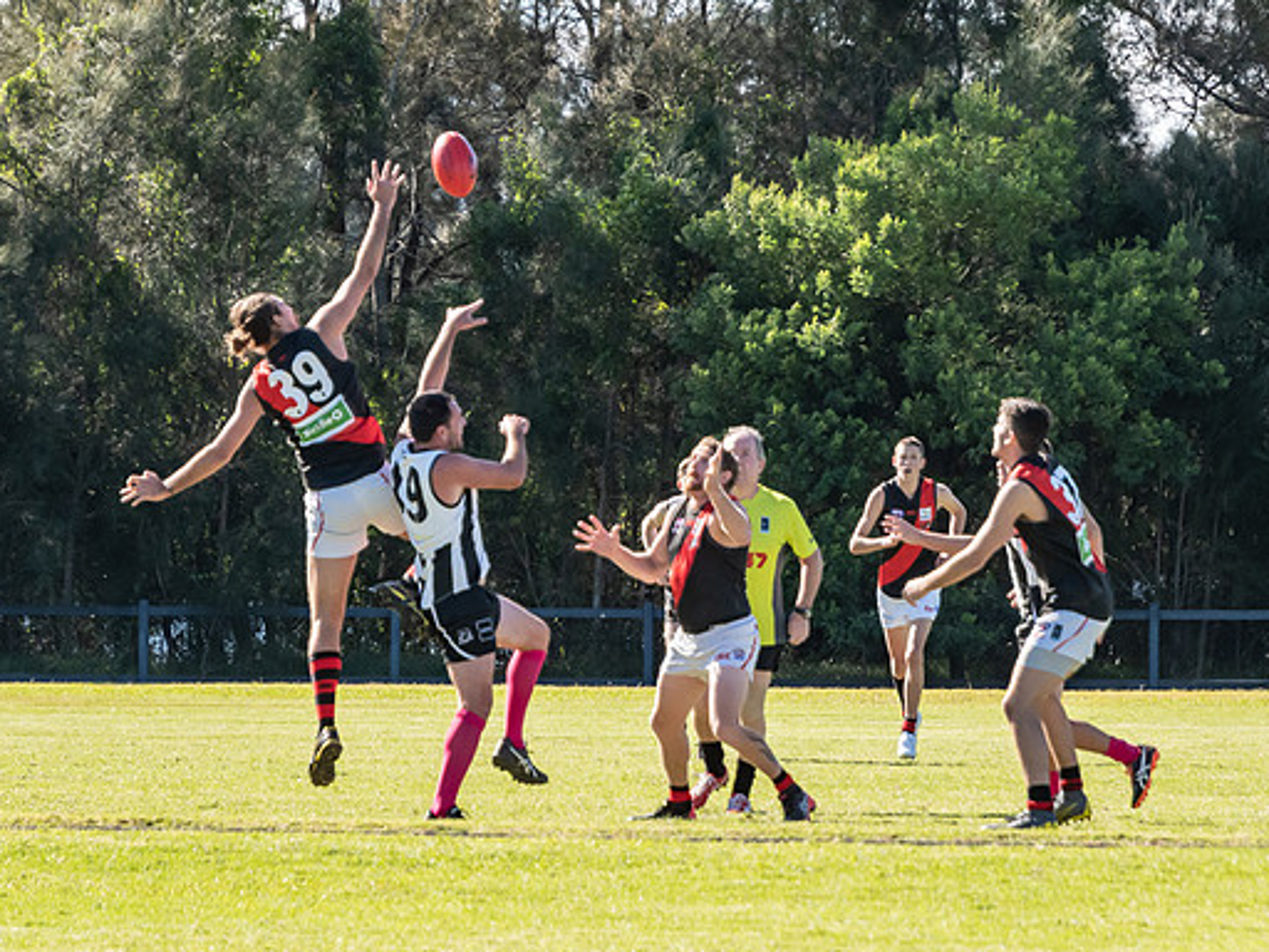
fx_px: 15287
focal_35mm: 417
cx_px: 525
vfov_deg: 3.6
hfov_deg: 4.8
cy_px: 321
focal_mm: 185
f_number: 7.1
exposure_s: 1/1000
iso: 800
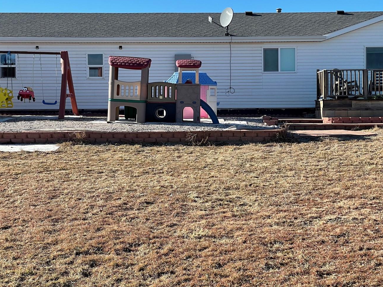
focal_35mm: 64
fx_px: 708
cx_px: 214
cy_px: 116
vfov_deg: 22.9
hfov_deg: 30.2
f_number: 2
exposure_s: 1/1261
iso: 25
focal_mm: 6
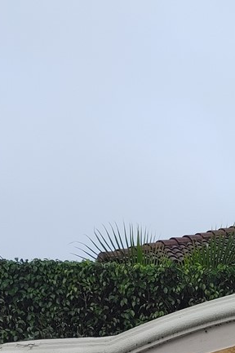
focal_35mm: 100
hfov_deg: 12.8
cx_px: 373
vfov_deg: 19.5
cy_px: 398
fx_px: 981
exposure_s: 1/1136
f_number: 1.8
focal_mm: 5.58
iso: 50
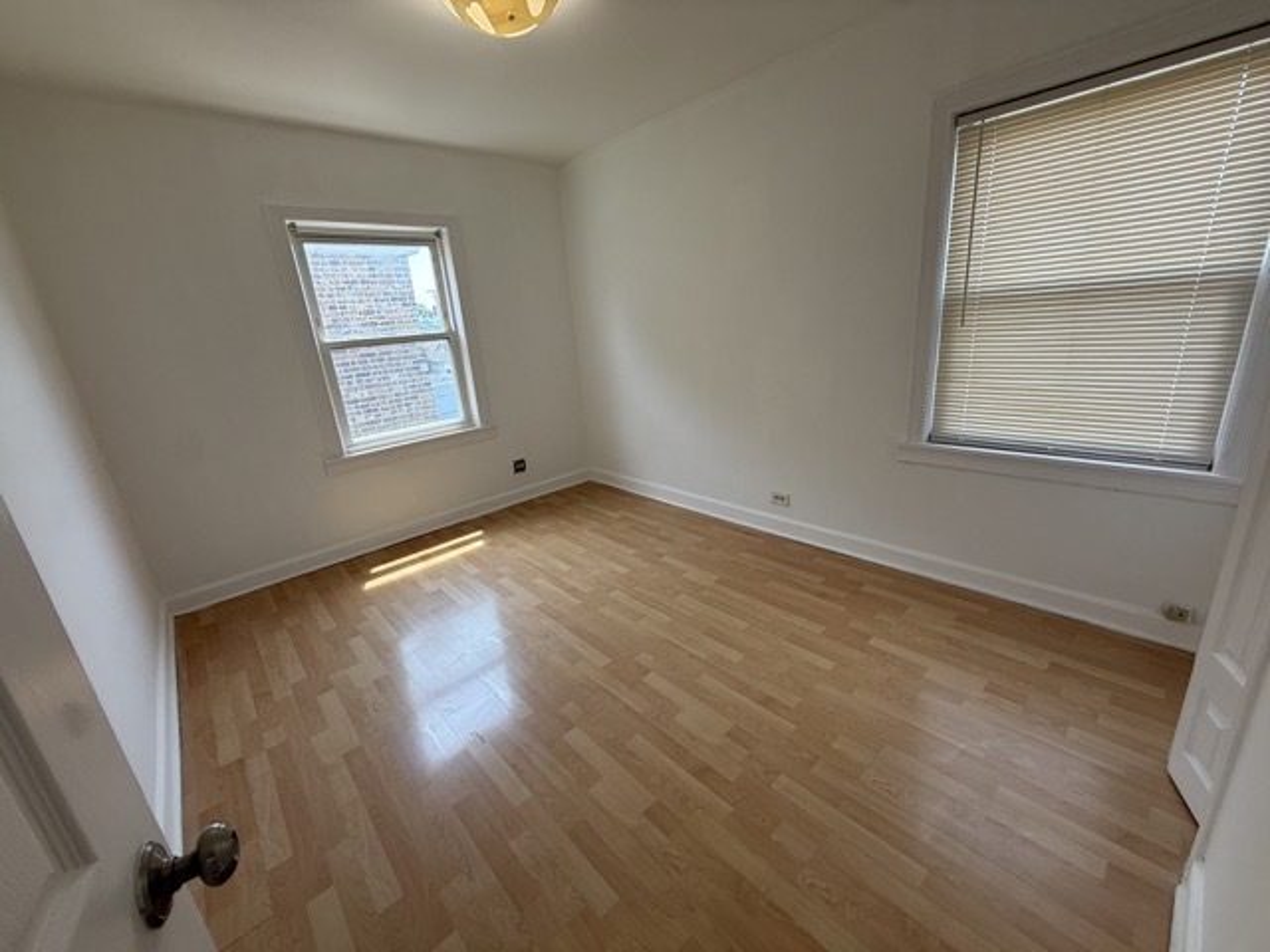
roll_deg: +3.9
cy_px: 476
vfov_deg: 85.7
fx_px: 514
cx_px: 635
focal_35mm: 14
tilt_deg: -17.2
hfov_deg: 102.1
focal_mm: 2.22
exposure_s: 1/140
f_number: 2.2
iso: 50
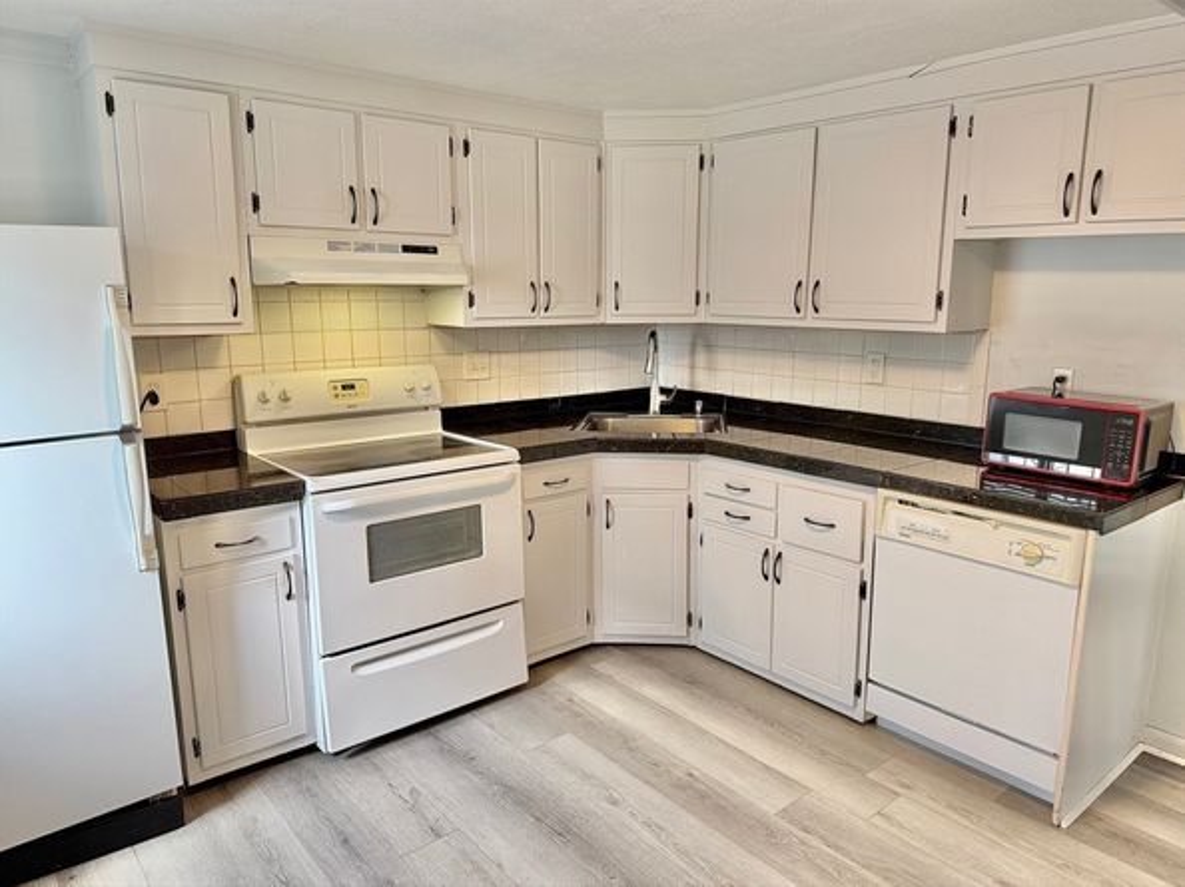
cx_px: 592
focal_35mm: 24
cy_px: 444
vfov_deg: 56.8
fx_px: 821
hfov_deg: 71.6
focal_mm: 6.76
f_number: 1.78
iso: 160
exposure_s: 1/120
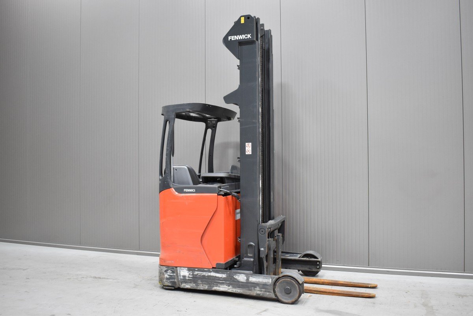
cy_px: 158
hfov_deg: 57.2
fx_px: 434
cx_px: 236
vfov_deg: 40.0
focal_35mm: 33
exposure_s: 1/40
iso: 1250
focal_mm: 22
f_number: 4.5
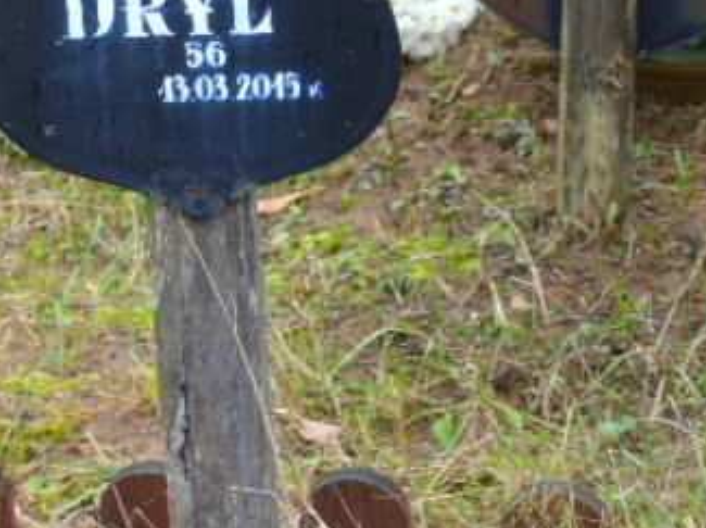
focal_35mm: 213
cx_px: 98
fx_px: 4339
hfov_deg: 9.3
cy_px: 189
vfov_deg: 7.0
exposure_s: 1/30
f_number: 4.4
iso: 80
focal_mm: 19
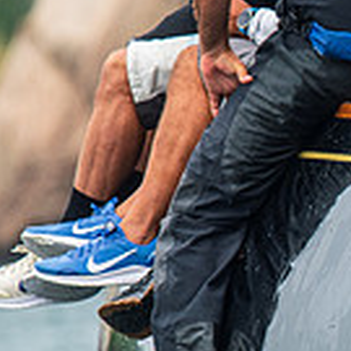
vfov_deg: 1.1
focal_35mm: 1640
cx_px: 556
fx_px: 18814
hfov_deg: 1.1
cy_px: 233
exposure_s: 1/1250
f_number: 4
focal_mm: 300
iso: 200
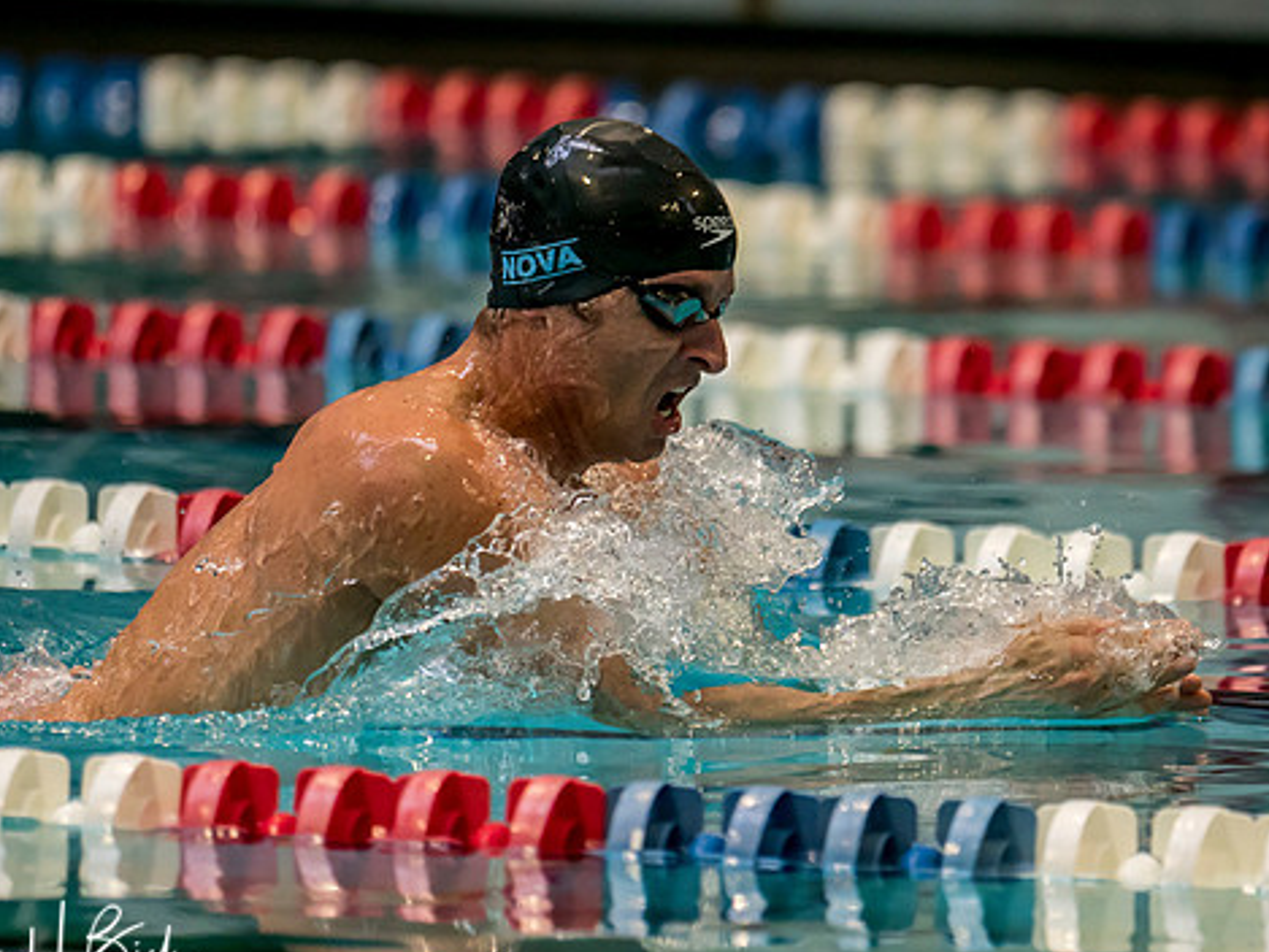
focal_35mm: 505
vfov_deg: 2.9
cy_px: 518
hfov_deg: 3.9
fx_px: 18518
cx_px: 603
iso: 2000
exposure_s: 1/1000
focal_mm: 200
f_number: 2.8
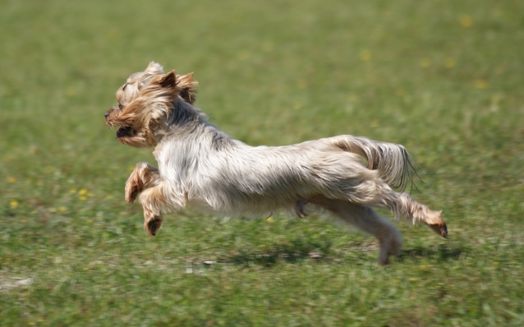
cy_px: 161
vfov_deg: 4.3
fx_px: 4382
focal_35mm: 307
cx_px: 262
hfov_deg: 6.8
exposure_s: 1/640
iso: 100
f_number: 5.6
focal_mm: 200
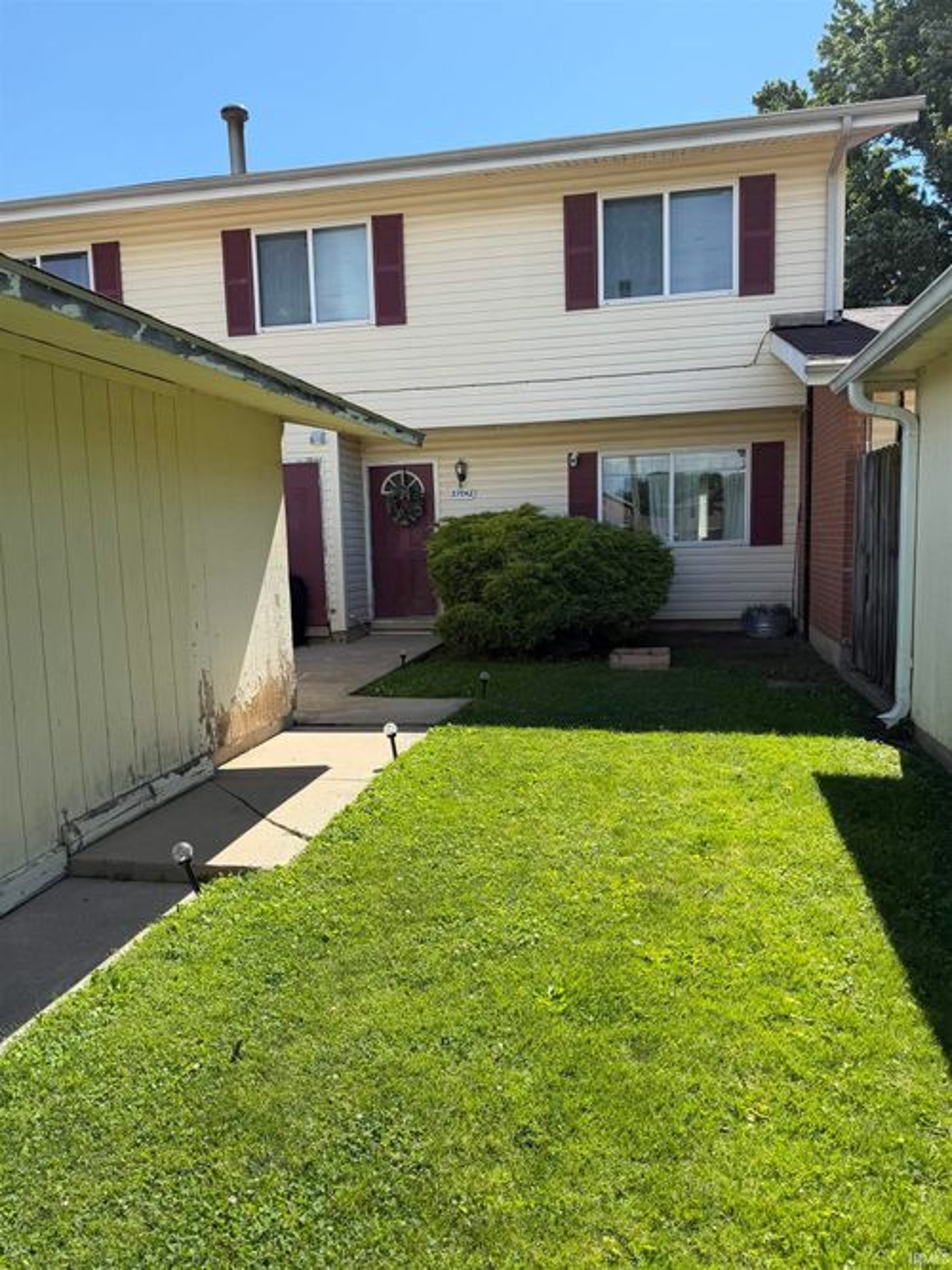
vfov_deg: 71.6
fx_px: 880
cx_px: 476
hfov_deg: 56.8
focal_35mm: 24
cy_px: 635
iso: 80
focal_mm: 6.76
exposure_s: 1/2525
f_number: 1.78
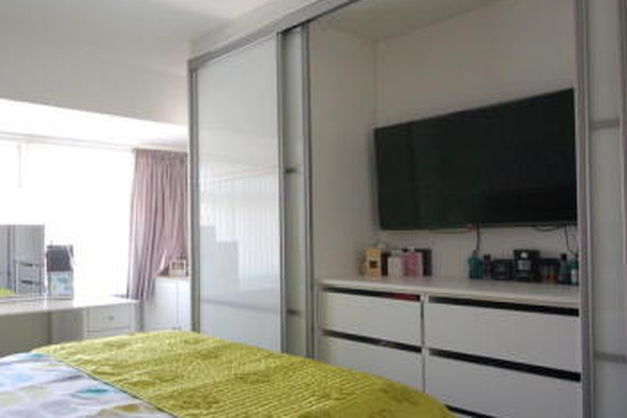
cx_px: 200
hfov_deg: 63.5
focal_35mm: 28
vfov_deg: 46.4
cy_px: 210
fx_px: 488
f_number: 4.5
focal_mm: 10
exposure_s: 1/80
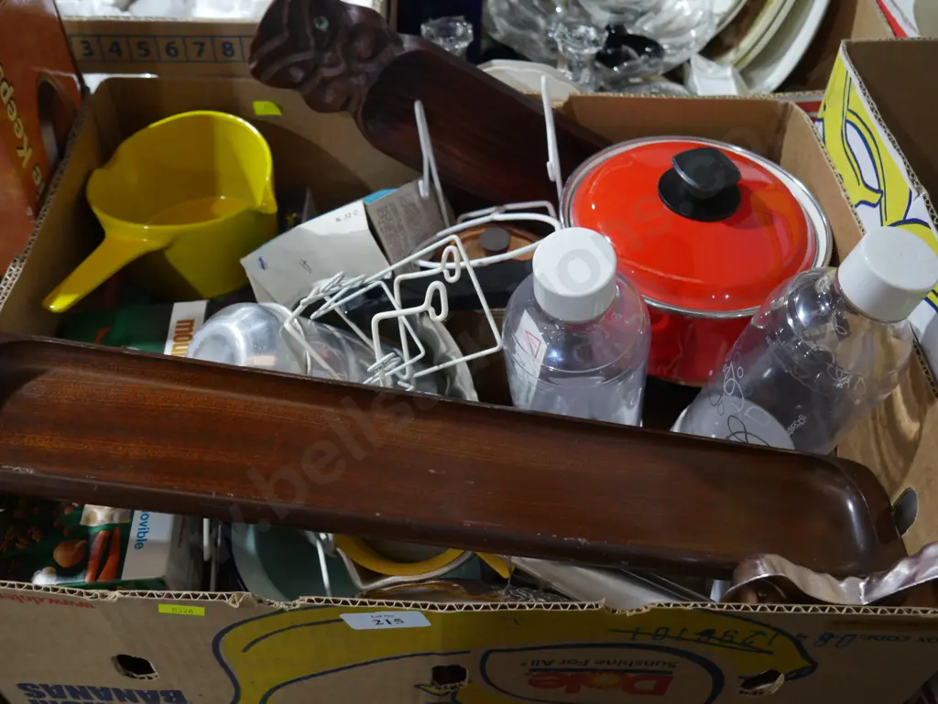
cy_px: 352
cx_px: 469
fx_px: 922
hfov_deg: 53.9
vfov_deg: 41.8
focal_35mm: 34
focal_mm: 17
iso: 800
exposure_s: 1/60
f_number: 4
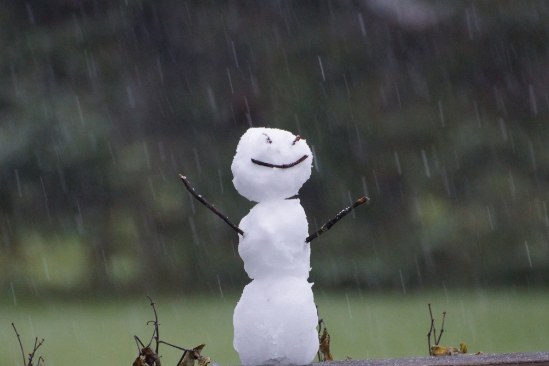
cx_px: 274
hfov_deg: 5.5
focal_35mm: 375
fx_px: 5717
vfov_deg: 3.7
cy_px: 183
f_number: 6.3
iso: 1600
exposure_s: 1/60
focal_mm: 250
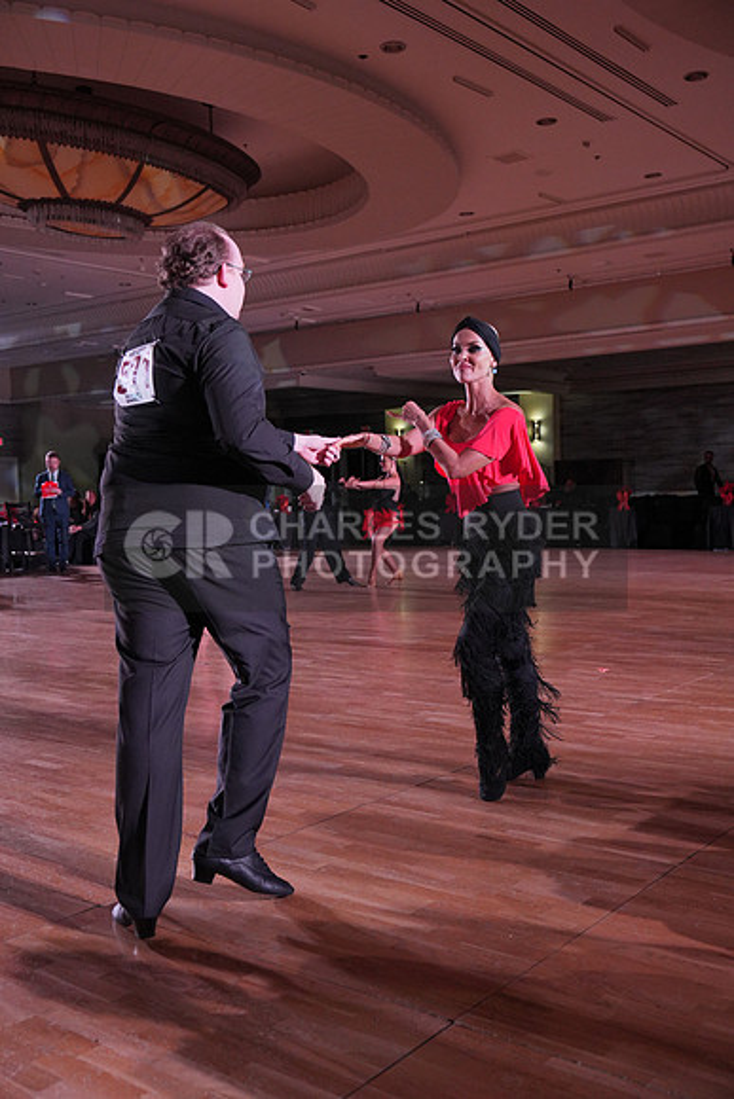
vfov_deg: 54.4
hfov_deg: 37.9
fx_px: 1070
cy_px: 550
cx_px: 367
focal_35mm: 35
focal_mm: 35
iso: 2000
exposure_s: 1/500
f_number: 4
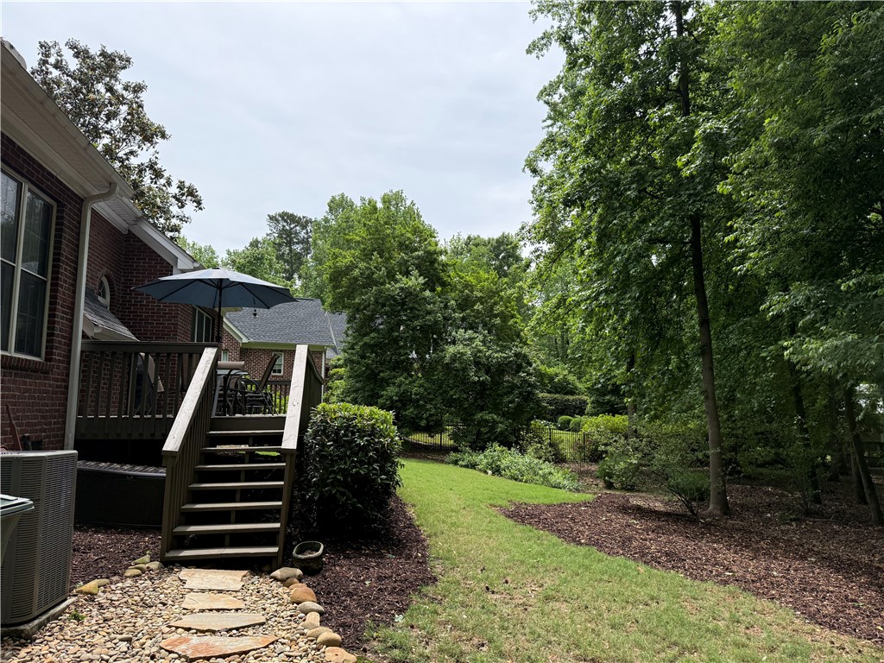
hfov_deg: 71.6
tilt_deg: +7.1
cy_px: 332
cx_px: 442
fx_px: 613
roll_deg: -0.3
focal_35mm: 24
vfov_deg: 56.8
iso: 100
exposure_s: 1/4673
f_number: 1.78
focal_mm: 6.76
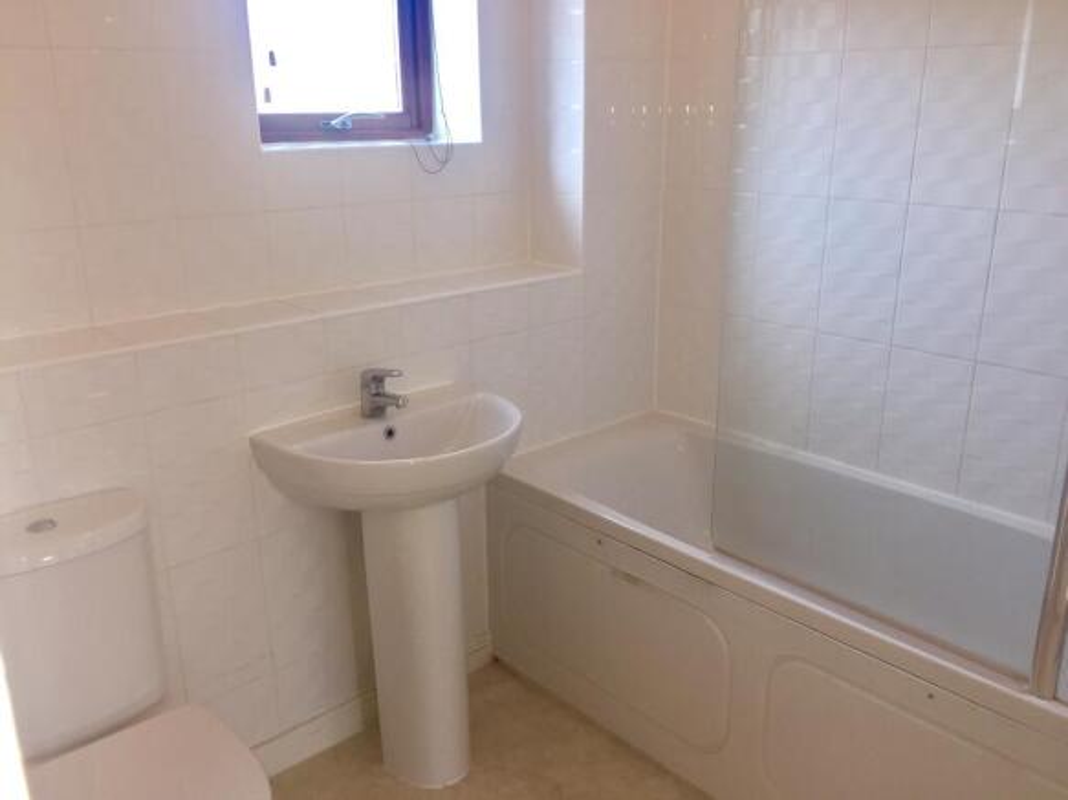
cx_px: 534
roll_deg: -0.4
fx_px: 895
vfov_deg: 48.2
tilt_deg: -17.6
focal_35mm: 29
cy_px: 400
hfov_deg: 61.7
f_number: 2.2
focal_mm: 4.15
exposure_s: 1/39
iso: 32
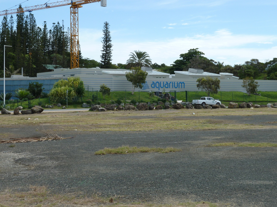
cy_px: 104
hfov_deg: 29.0
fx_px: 536
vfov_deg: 21.9
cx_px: 138
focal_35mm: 67
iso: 80
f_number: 4.1
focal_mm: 11
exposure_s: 1/500
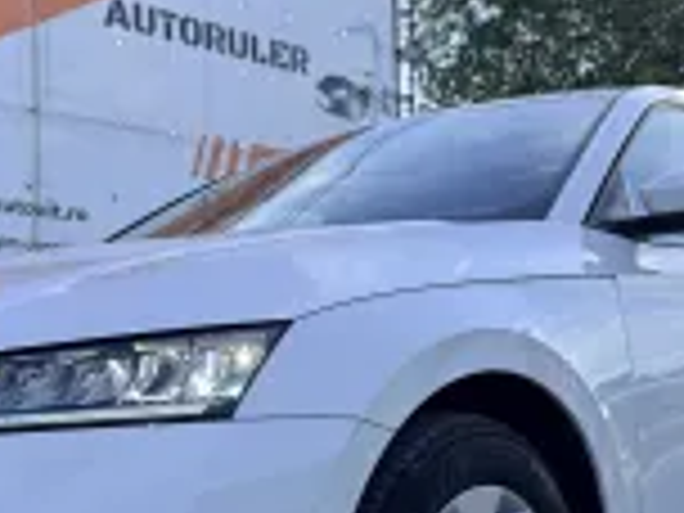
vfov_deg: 25.4
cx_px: 202
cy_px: 382
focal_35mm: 57
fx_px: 1126
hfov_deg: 33.3
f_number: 1.78
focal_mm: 6.76
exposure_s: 1/2801
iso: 100
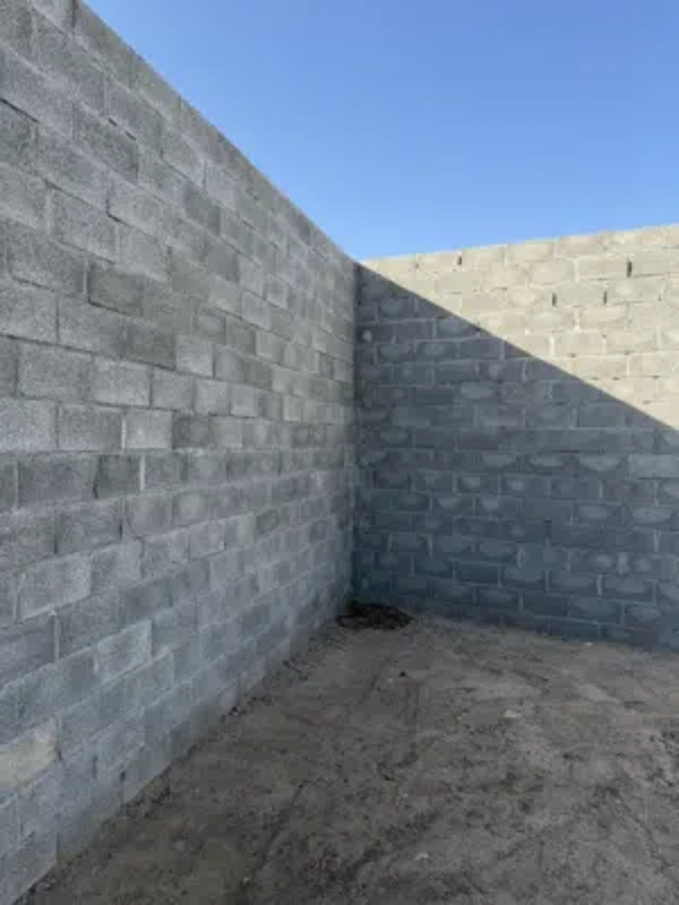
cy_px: 452
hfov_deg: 56.8
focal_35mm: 24
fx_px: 628
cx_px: 340
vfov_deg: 71.6
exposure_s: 1/2370
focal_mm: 6.76
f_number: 1.78
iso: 100
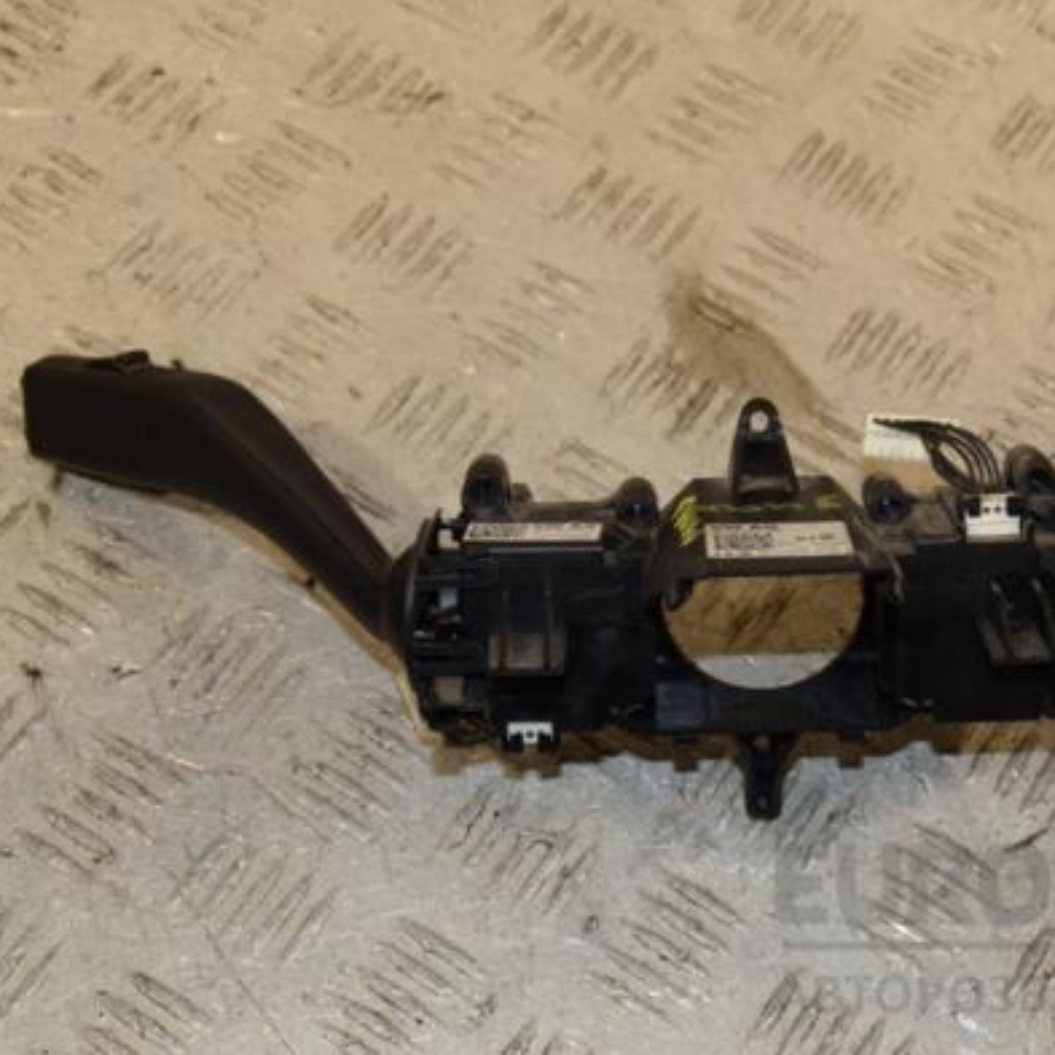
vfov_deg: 23.4
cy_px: 526
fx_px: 2552
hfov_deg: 23.2
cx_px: 725
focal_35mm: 74
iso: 800
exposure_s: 1/200
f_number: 8
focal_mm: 38
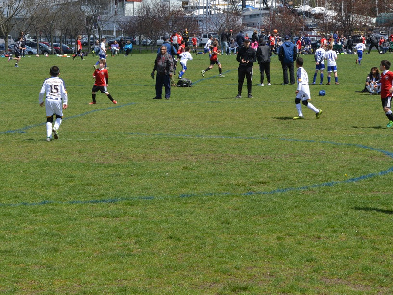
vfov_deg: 10.1
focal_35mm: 147
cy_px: 80
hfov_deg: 13.3
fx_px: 1669
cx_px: 62
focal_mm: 80
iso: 450
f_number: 22
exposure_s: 1/125
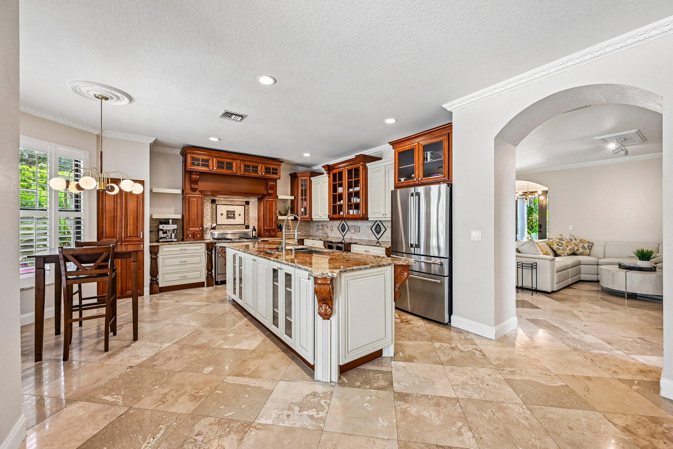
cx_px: 336
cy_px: 224
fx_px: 262
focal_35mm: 14
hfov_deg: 104.3
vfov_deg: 81.2
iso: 3200
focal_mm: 14
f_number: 8
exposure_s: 1/80
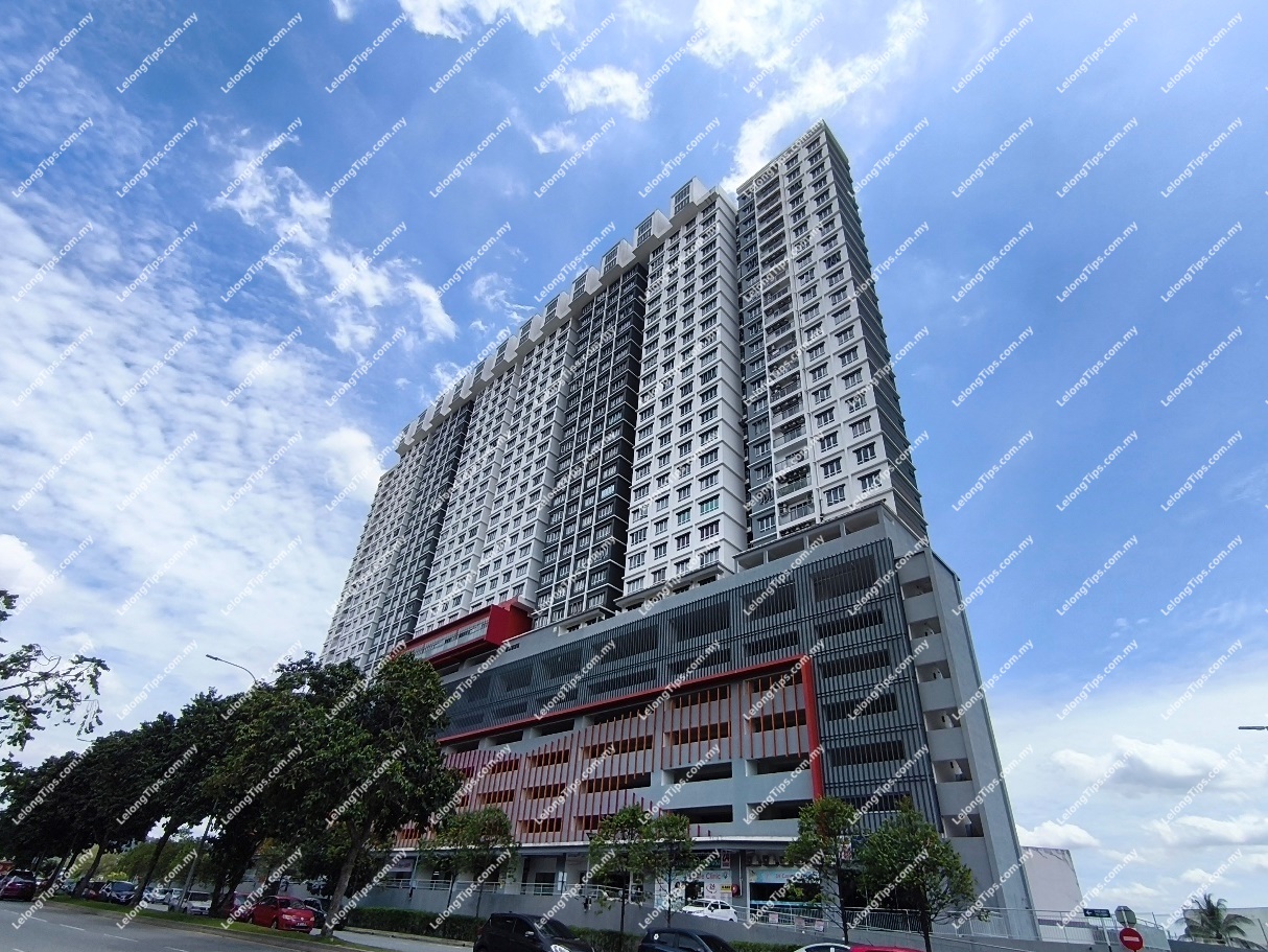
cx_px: 634
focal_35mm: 15
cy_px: 476
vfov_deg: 81.8
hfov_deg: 98.2
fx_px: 550
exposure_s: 1/3565
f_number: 2.2
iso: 50
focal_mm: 1.65
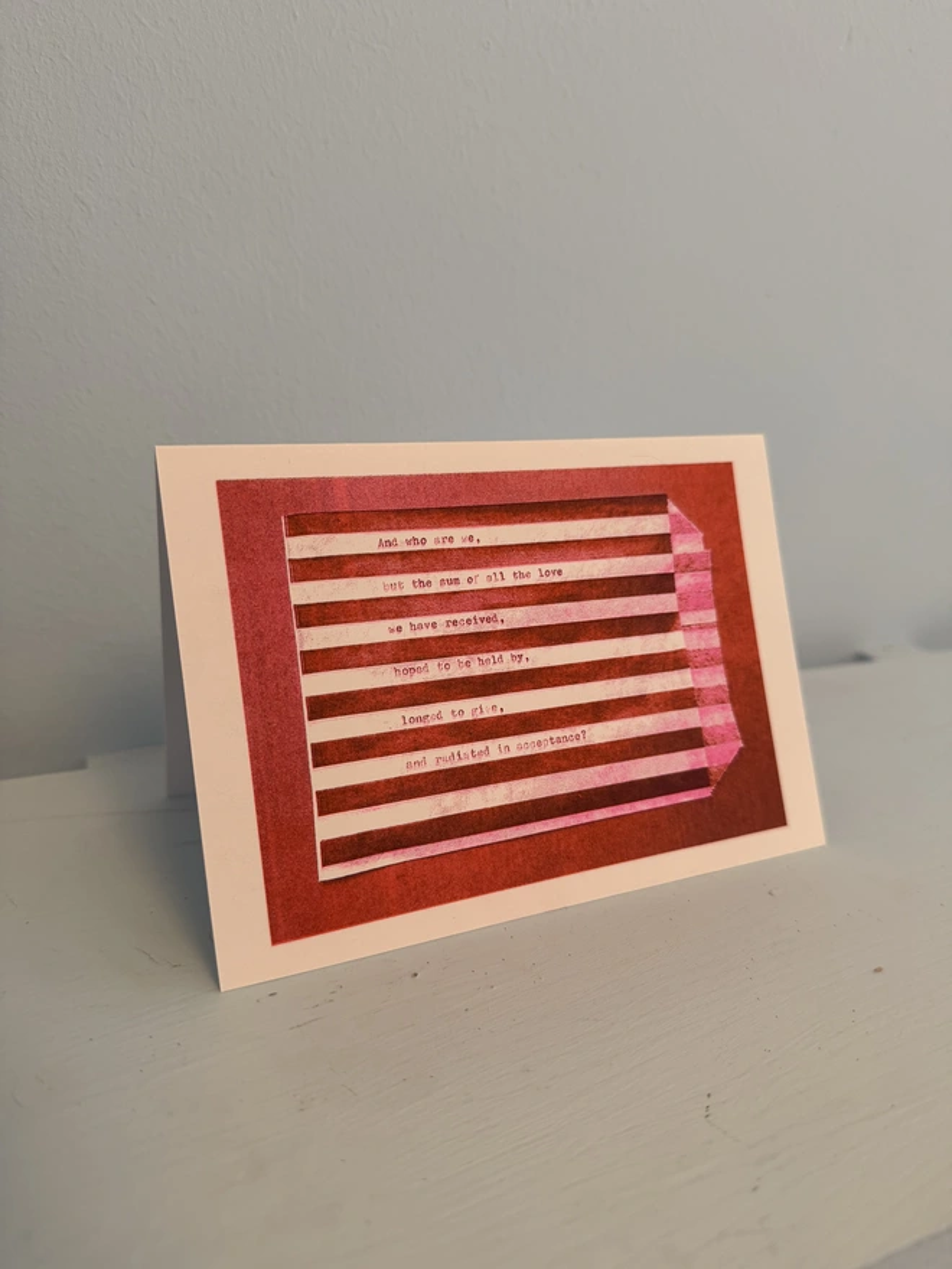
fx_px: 880
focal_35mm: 24
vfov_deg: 71.6
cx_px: 476
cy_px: 634
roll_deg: -2.0
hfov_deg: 56.8
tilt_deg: -18.0
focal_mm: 6.76
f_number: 1.78
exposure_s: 1/50
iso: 200
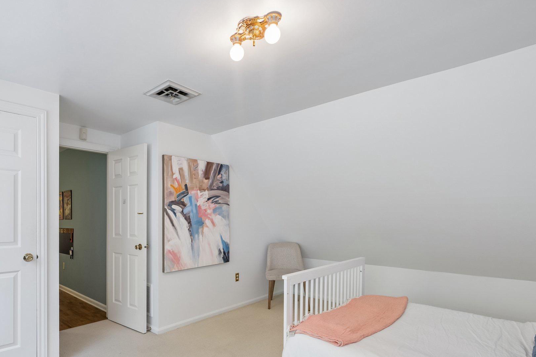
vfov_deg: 63.7
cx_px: 227
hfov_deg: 86.3
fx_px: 283
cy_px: 222
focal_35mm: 19
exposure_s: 1/8
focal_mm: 10
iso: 250
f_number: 8
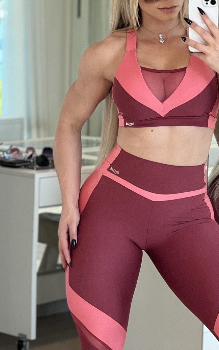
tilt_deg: -7.8
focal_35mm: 157
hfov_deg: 8.3
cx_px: 171
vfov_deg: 13.3
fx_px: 1500
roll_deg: -2.6
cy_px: 218
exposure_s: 1/120
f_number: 2.8
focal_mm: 9
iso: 125
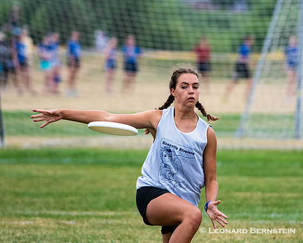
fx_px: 4963
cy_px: 110
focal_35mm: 554
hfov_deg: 3.5
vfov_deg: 2.8
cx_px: 192
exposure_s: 1/2500
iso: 1600
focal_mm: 300
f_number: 5
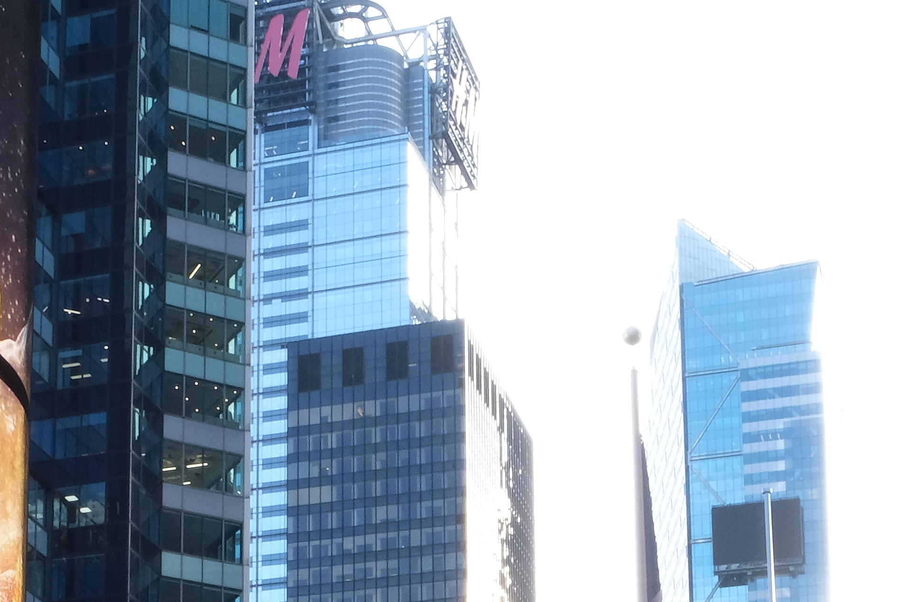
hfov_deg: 22.9
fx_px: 2209
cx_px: 251
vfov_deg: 14.3
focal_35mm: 88
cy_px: 955
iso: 800
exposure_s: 1/26
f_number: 22
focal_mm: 18
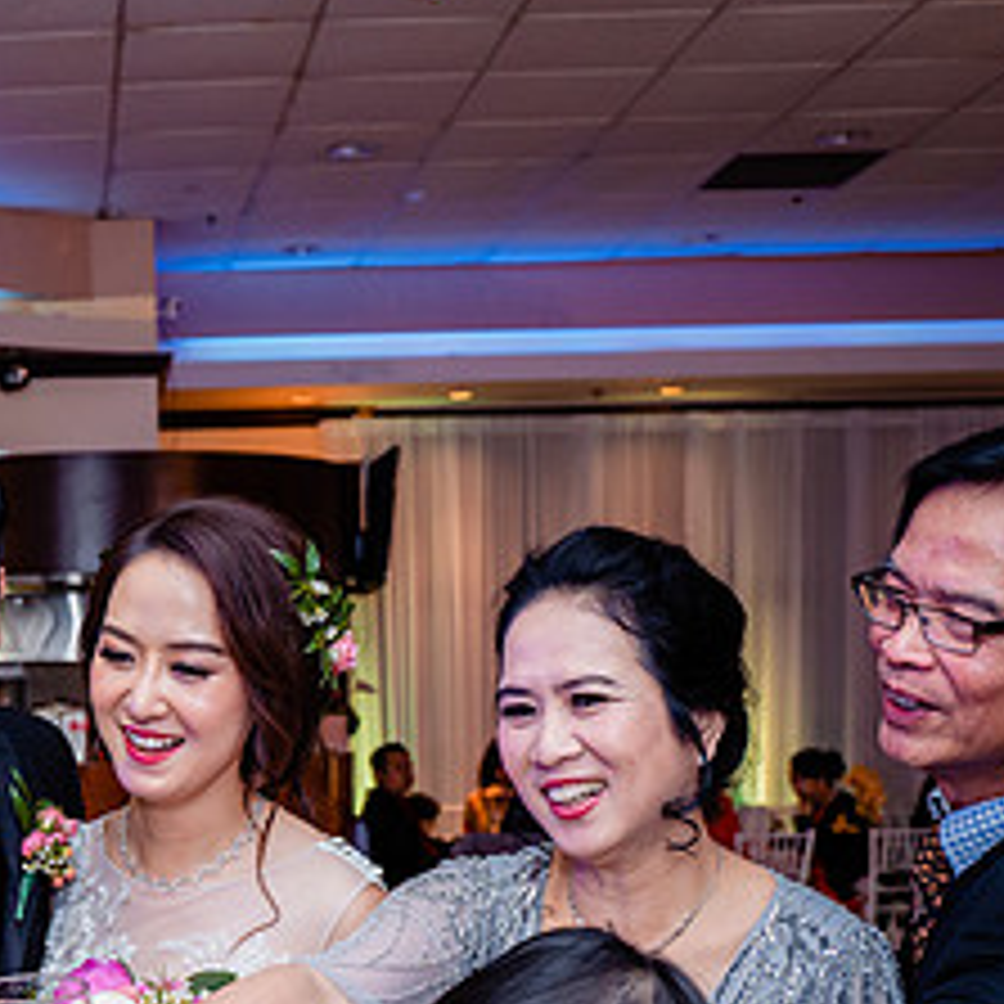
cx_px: -113
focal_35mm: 62
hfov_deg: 25.6
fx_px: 2034
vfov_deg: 27.0
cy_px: 840
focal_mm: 28
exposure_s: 1/160
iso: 1600
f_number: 4.5
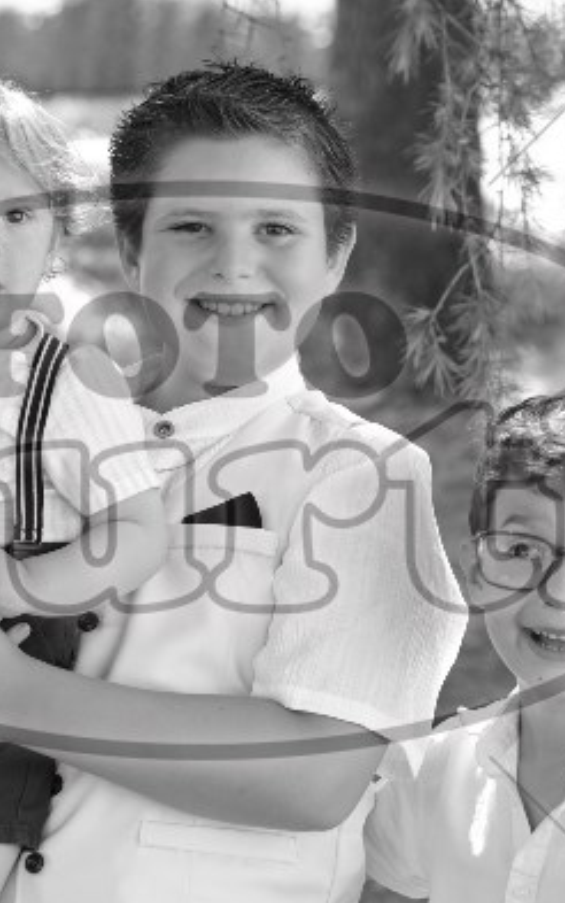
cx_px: 204
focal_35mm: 160
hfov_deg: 8.2
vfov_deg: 13.1
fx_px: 3938
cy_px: 472
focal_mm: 95
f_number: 5.6
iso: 640
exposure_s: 1/160
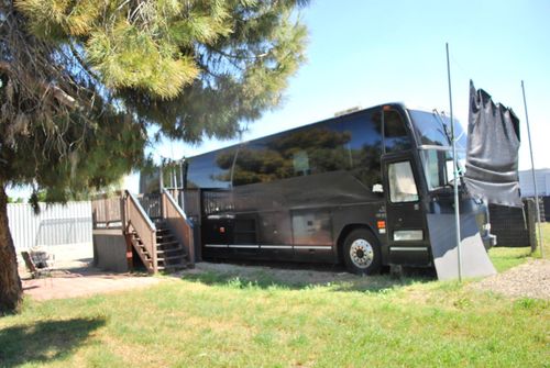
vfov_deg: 48.1
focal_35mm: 27
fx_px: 413
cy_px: 184
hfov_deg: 67.3
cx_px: 275
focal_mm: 18
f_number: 3.5
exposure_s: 1/640
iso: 200
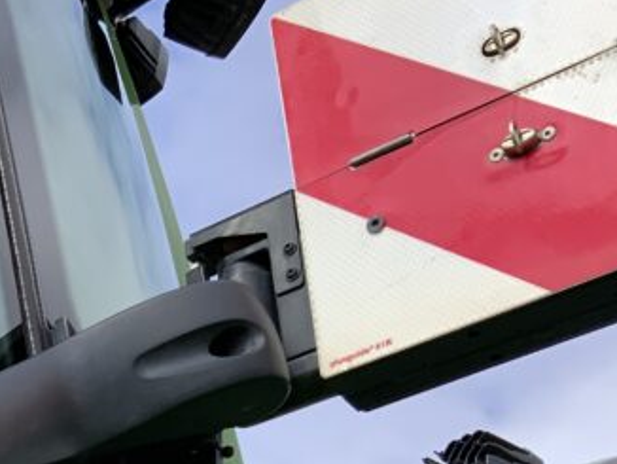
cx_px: -185
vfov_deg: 15.2
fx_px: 1623
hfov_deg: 19.8
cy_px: 678
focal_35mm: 91
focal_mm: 3
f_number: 1.8
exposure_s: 1/770
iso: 16
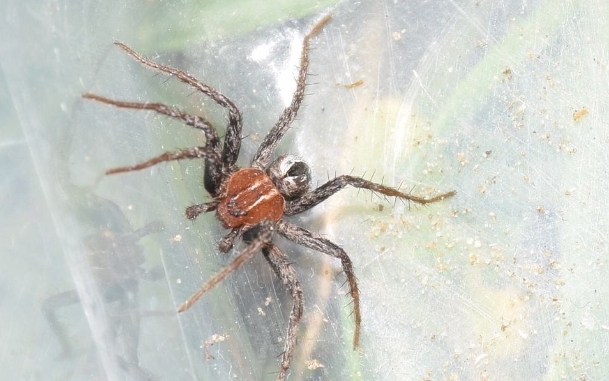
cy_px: 188
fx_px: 3568
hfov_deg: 9.8
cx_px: 304
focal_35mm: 215
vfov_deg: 6.1
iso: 100
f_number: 11
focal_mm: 140
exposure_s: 1/60
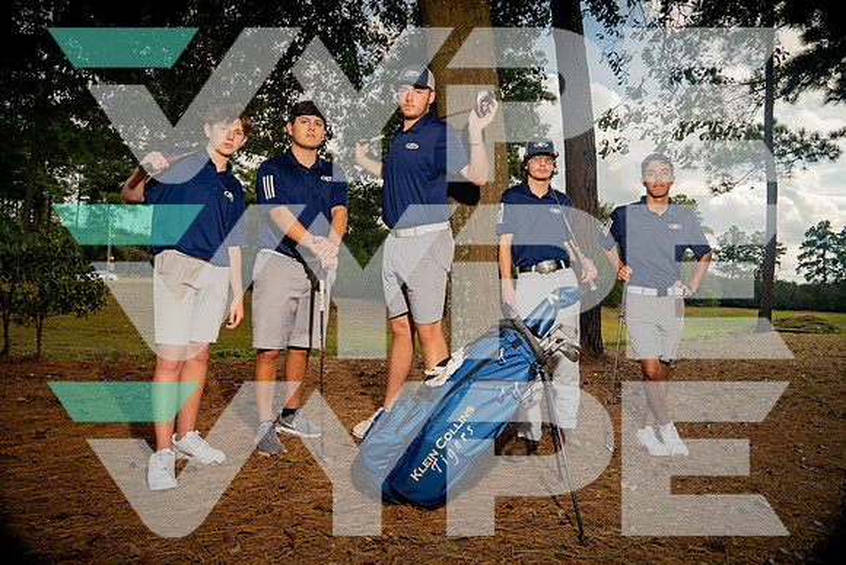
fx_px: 564
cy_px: 282
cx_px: 423
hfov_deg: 73.7
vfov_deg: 53.2
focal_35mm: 24
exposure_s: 1/250
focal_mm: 24
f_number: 8
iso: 400
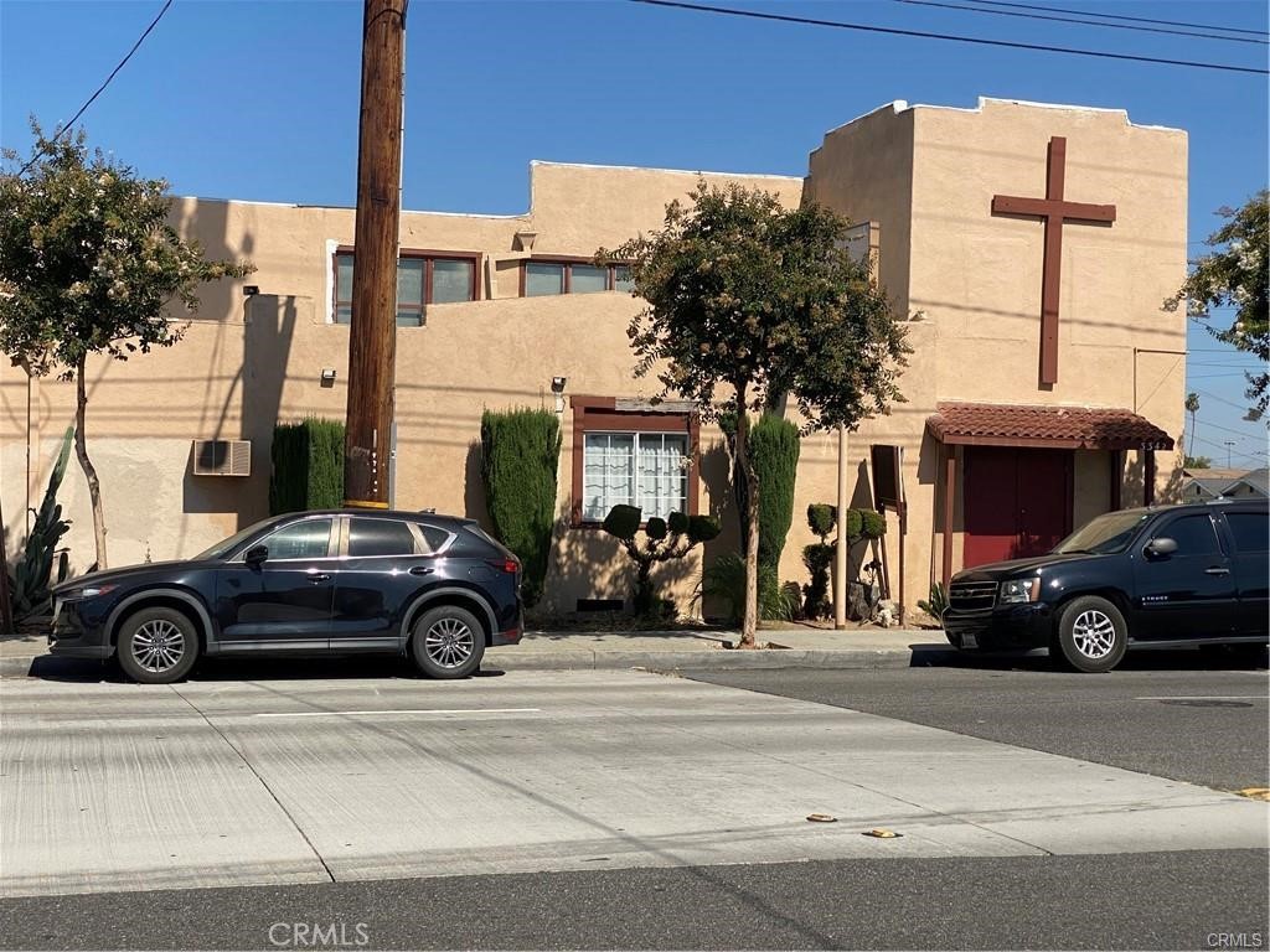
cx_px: 635
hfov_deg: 36.8
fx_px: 1908
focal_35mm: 52
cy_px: 476
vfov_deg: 28.0
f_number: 2
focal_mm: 6
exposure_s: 1/1996
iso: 20
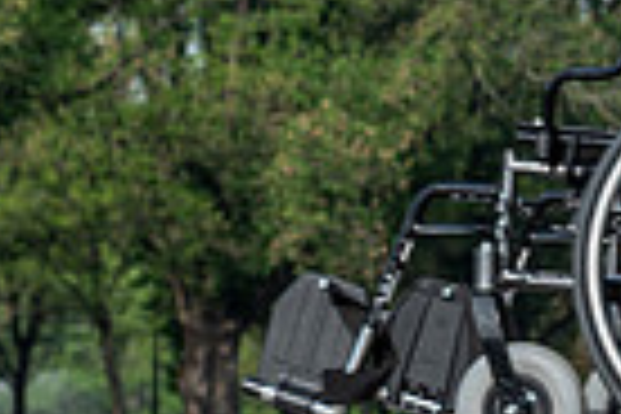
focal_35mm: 544
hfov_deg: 3.8
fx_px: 9383
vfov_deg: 2.5
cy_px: -39
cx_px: 980
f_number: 8
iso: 100
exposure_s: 1/125
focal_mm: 98
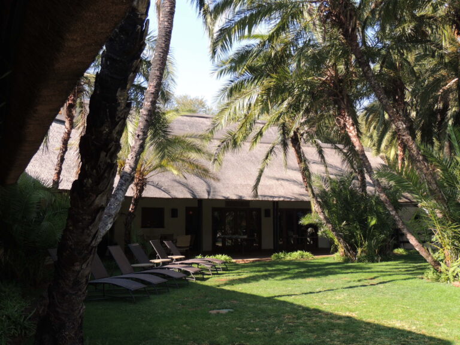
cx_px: 230
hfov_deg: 52.6
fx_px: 465
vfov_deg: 40.7
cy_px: 172
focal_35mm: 35
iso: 100
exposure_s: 1/250
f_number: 3.3
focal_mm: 6.2
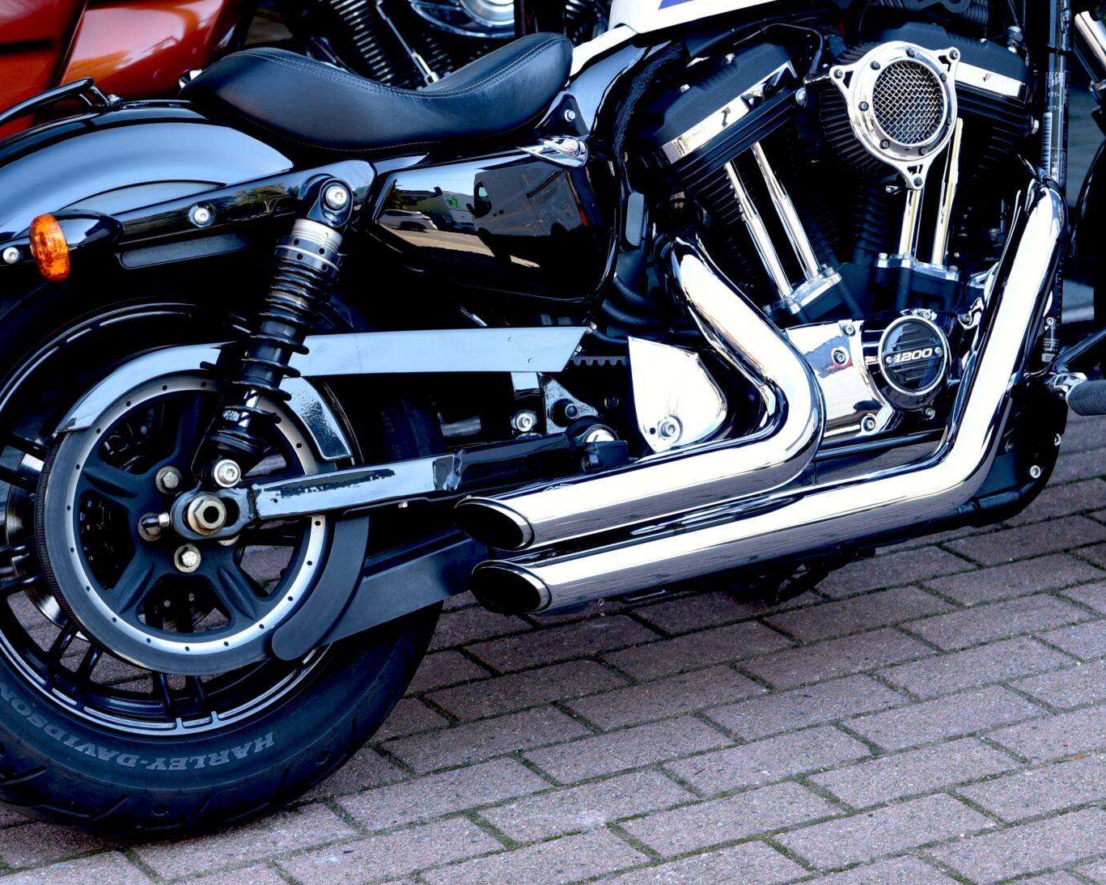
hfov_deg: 17.6
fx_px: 3568
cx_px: 605
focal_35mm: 109
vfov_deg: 14.1
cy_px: 205
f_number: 4.5
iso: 200
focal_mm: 62
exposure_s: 1/60
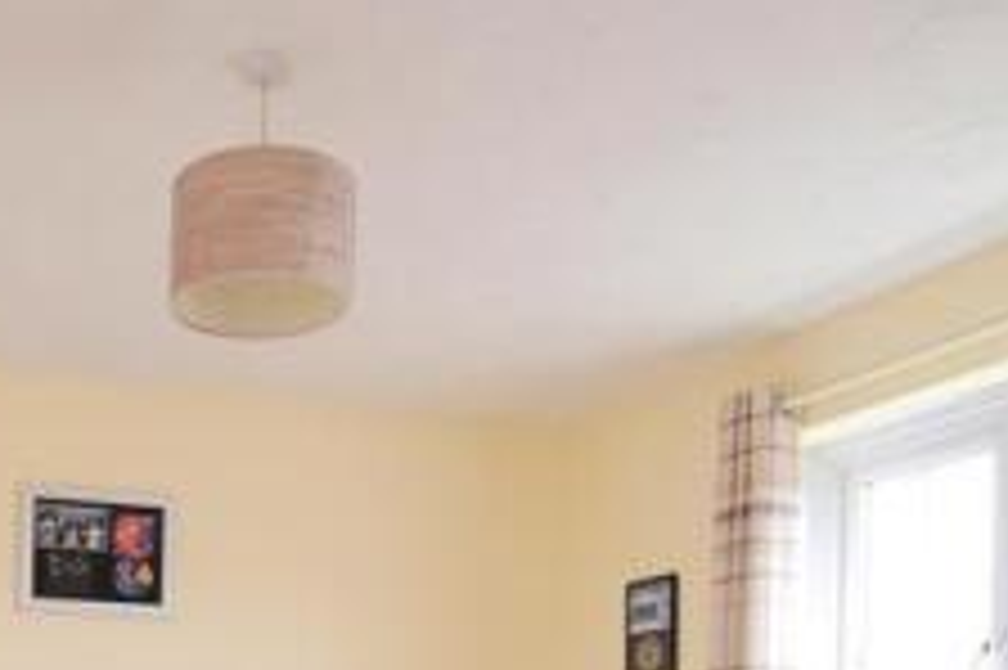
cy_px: 816
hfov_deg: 41.3
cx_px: 117
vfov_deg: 26.8
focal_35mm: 44
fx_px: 1231
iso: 400
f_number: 8
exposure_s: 1/10
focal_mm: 10
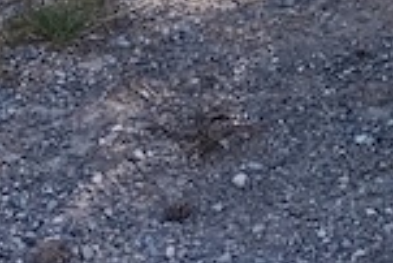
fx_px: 2229
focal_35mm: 204
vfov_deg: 6.0
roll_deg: -0.3
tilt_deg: -16.0
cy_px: -680
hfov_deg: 9.5
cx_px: 731
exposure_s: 1/411
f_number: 2.2
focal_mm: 4.15
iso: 25
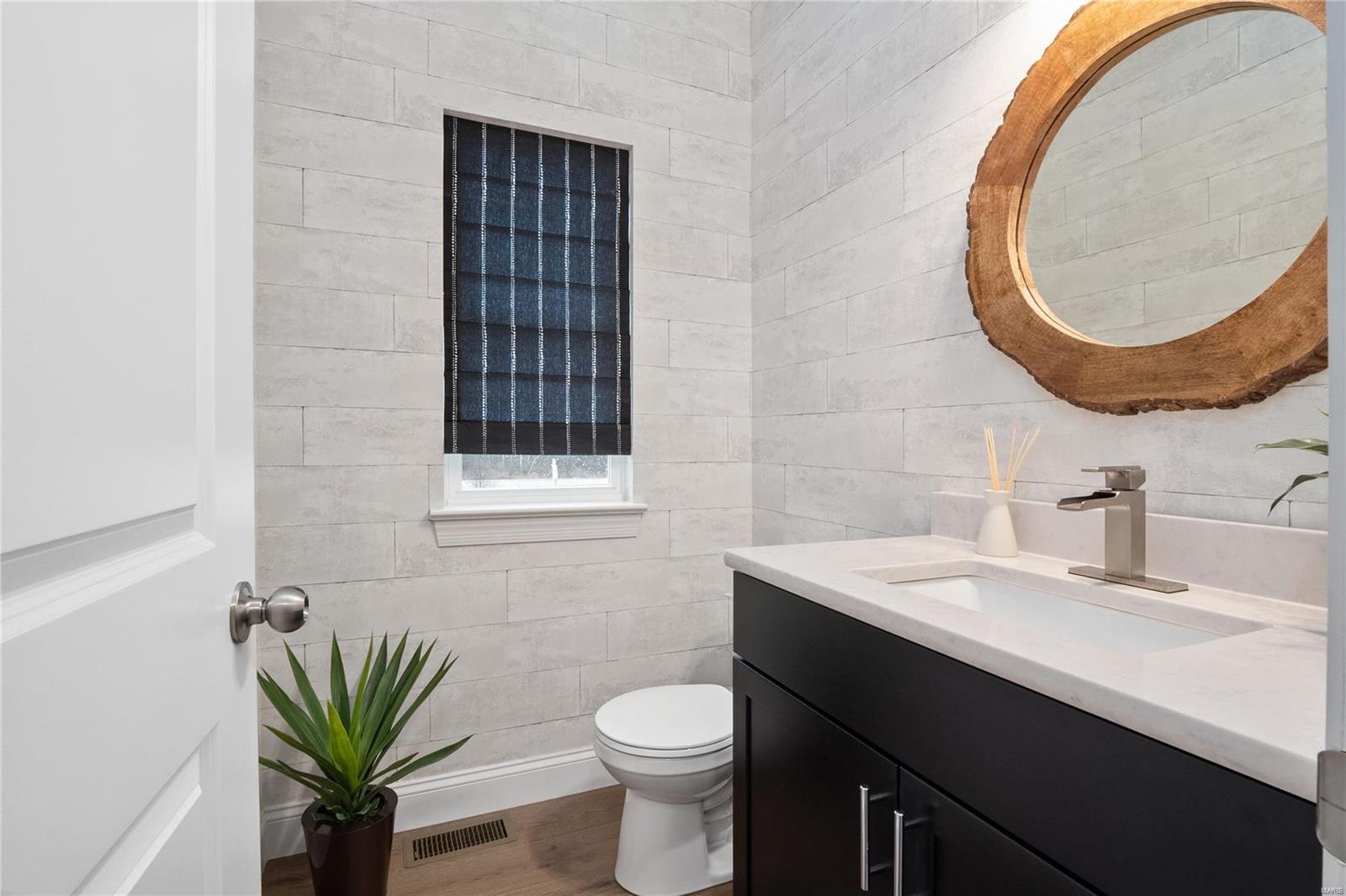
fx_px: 598
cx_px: 673
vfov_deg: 73.7
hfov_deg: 96.7
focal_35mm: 16
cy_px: 448
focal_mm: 8
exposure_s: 1/1.67
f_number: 10
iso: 400
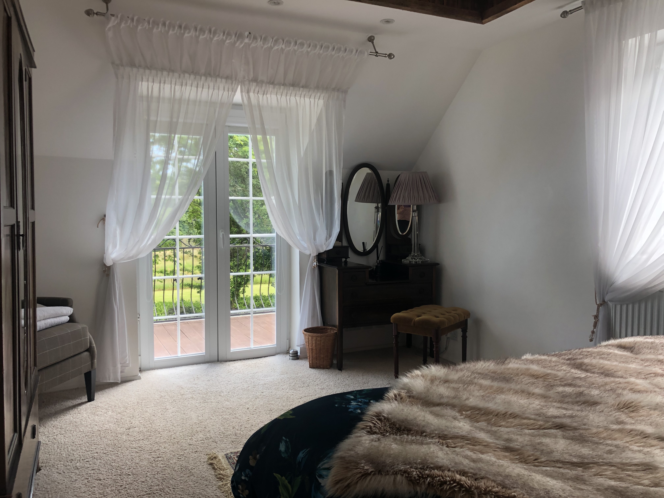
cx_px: 332
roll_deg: +0.2
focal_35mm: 28
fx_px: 537
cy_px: 249
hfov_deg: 63.4
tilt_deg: -3.9
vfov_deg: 49.7
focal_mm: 4
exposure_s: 1/120
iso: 50
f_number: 1.8
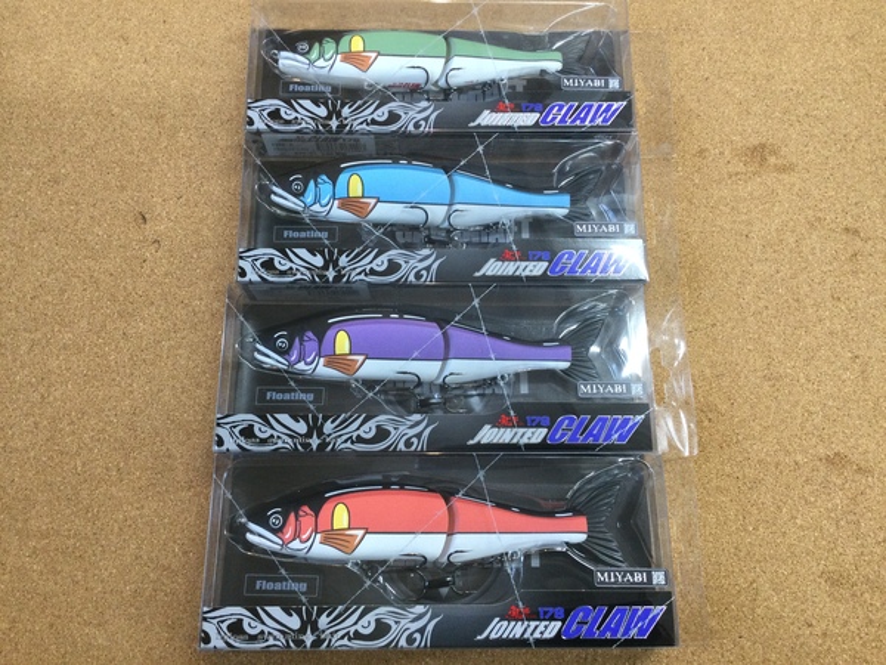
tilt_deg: -74.2
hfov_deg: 58.4
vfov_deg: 45.4
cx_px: 443
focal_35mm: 31
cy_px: 332
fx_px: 793
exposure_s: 1/30
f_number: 2.4
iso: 64
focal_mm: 3.3
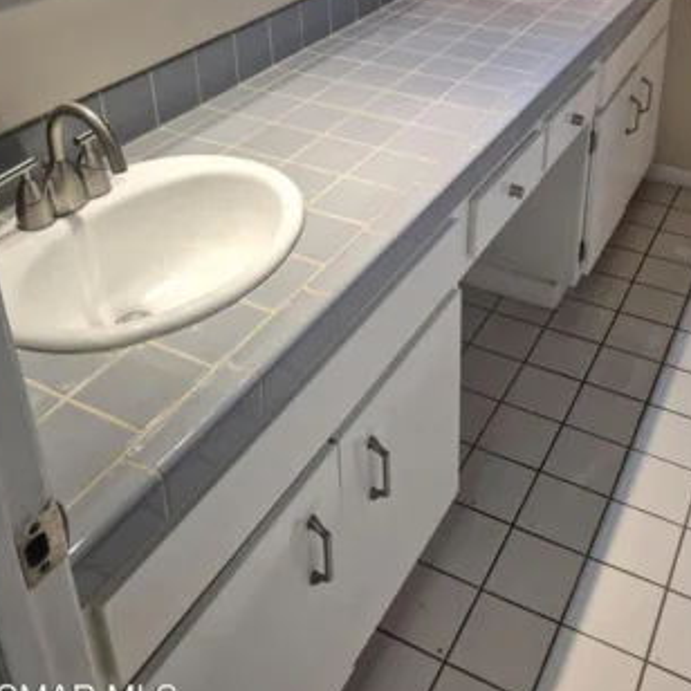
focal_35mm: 37
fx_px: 836
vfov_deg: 42.7
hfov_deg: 44.5
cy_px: 128
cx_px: 437
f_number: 1.8
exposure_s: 1/120
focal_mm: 5.4
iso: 250
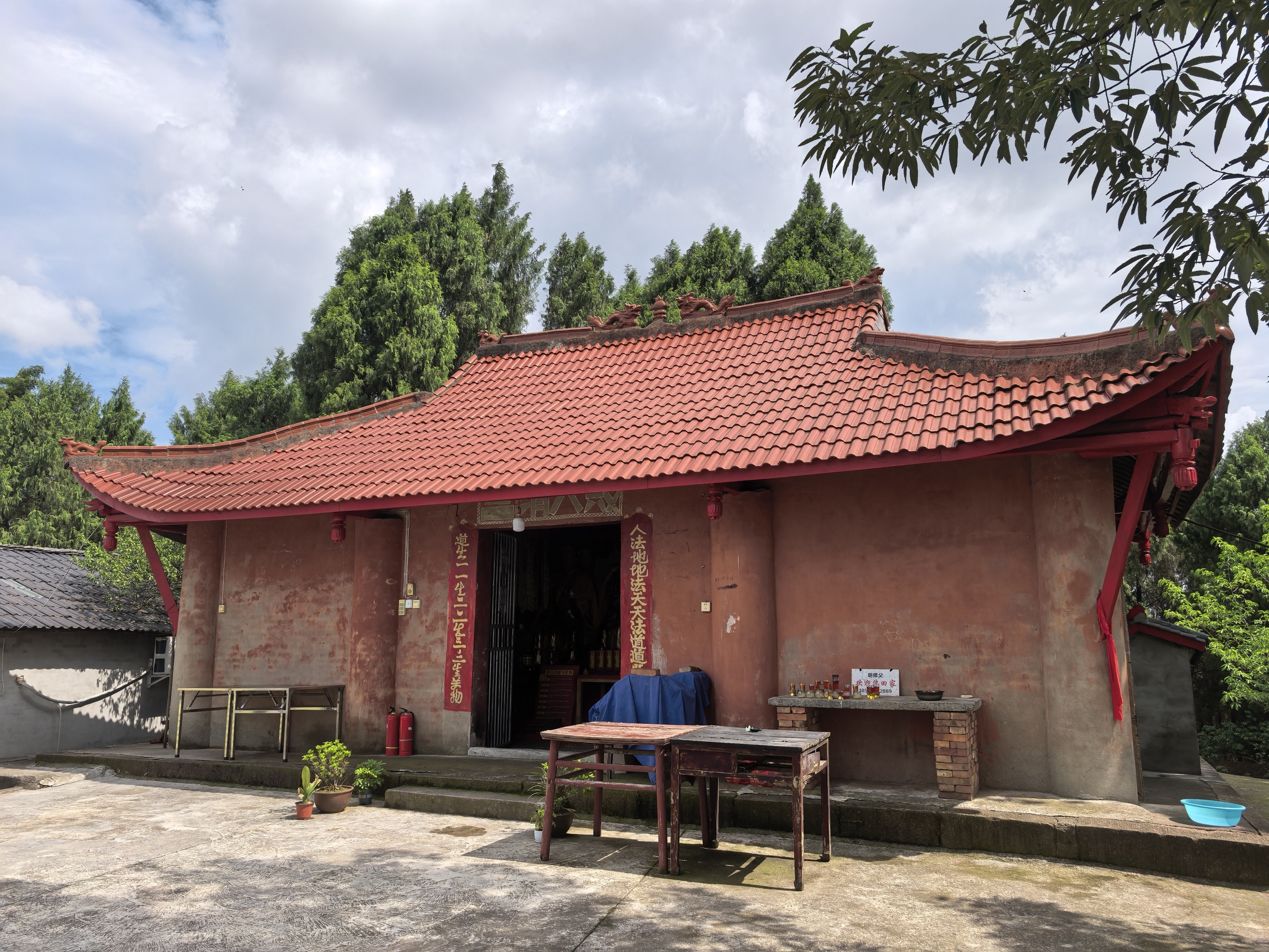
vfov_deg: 56.8
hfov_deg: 71.6
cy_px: 476
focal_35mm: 24
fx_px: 880
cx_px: 634
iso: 50
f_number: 2
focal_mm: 6.98
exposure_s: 1/3610
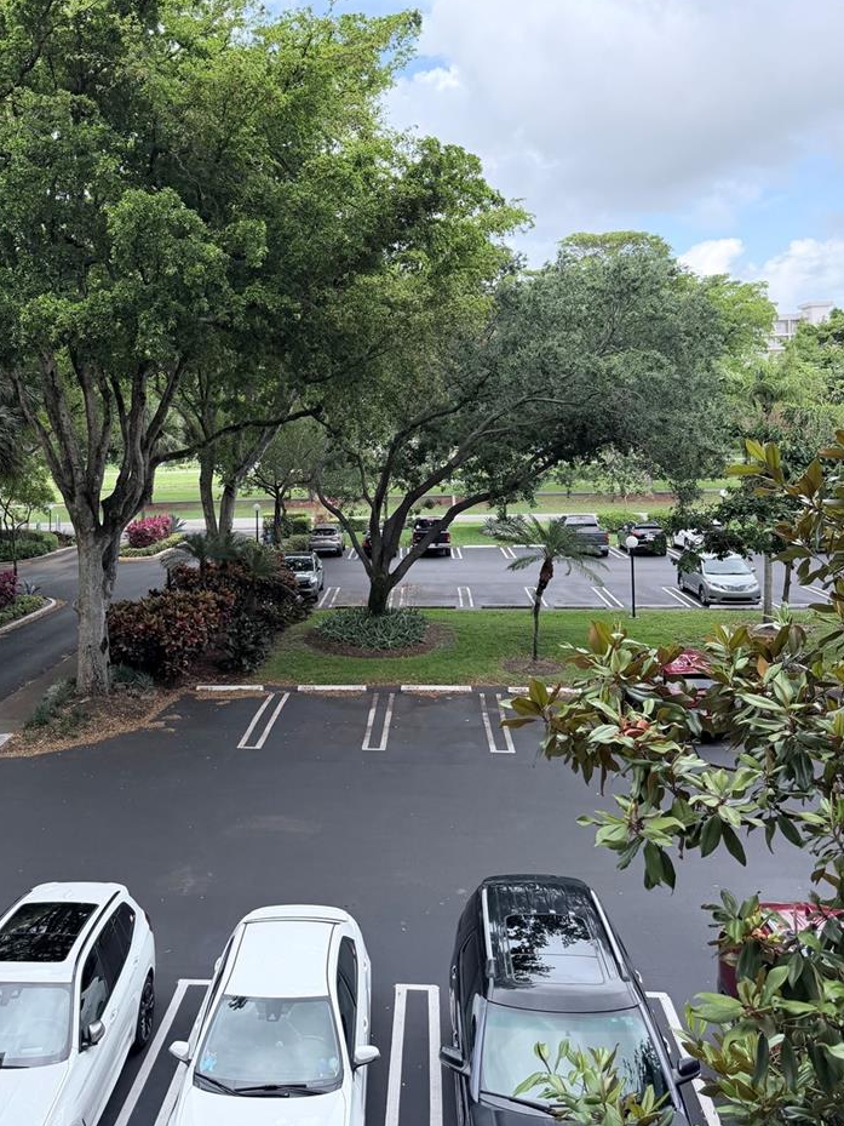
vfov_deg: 57.6
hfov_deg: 45.0
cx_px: 306
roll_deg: +1.3
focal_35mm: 31
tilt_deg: -0.2
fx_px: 1008
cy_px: 421
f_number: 1.78
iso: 100
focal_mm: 6.76
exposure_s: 1/1901
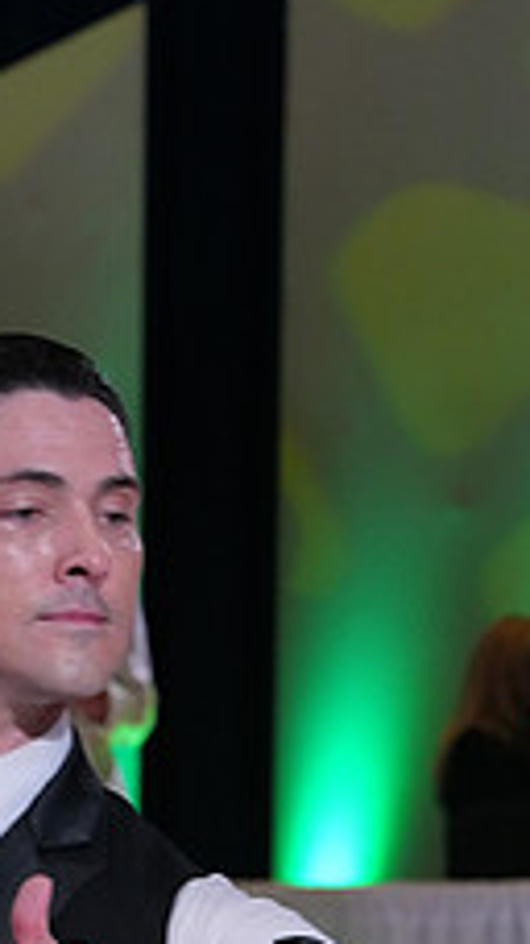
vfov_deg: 7.2
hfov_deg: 4.1
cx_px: -217
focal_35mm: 298
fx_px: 7456
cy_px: 1172
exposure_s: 1/250
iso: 3200
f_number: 8
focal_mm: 112
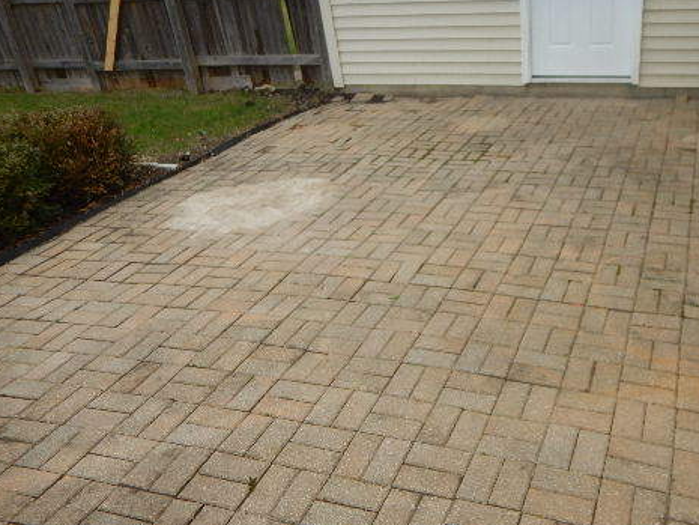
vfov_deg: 42.5
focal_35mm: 33
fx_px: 667
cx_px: 472
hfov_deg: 54.1
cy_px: 343
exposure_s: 1/200
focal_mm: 4.3
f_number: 2.8
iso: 125
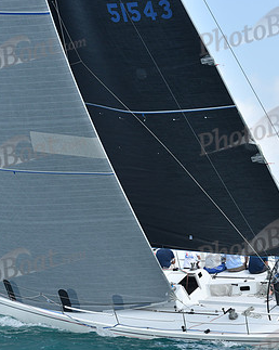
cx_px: 143
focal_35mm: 145
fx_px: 1498
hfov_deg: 10.6
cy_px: 199
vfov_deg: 13.3
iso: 250
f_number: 5
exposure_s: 1/1250
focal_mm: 86
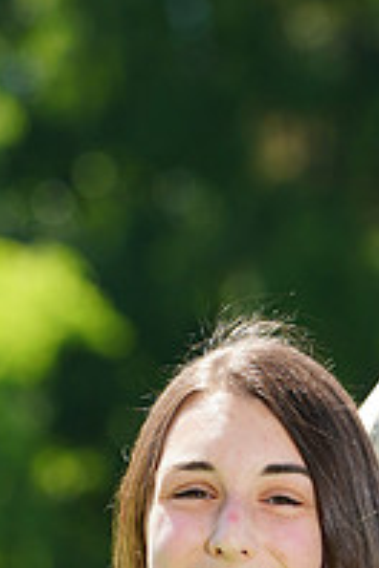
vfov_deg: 2.3
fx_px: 13864
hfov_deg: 1.6
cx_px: 267
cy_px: 826
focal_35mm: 878
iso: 200
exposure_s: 1/160
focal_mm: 300
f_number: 10
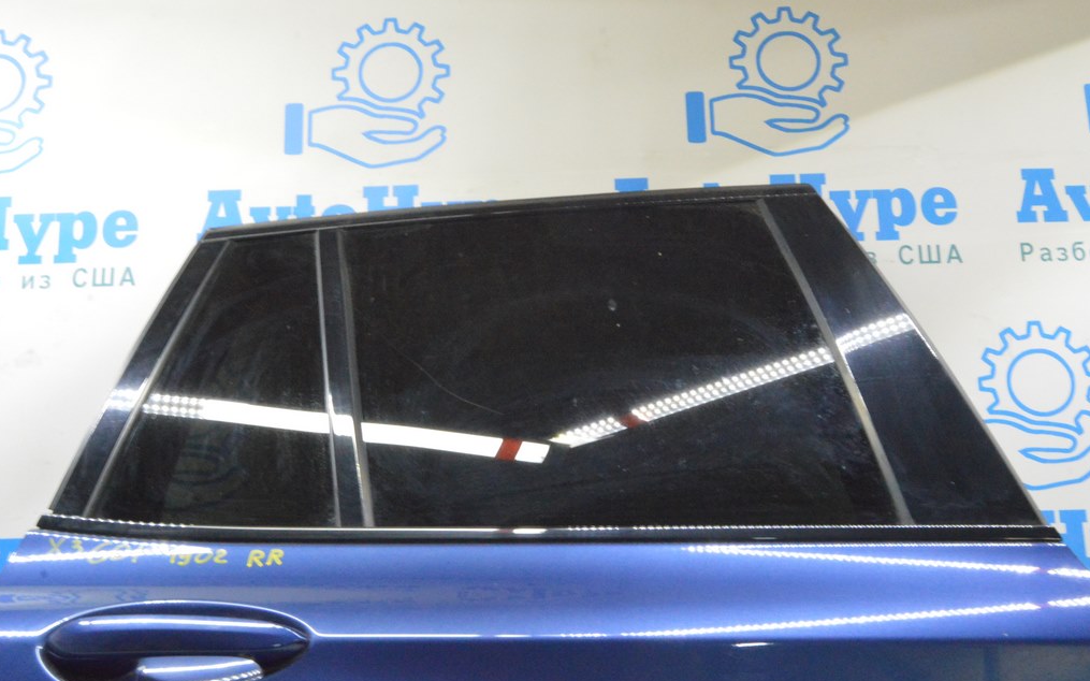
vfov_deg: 34.4
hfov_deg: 52.8
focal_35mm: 37
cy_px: 349
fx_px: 1099
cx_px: 542
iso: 6400
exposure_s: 1/13
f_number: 20
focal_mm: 24
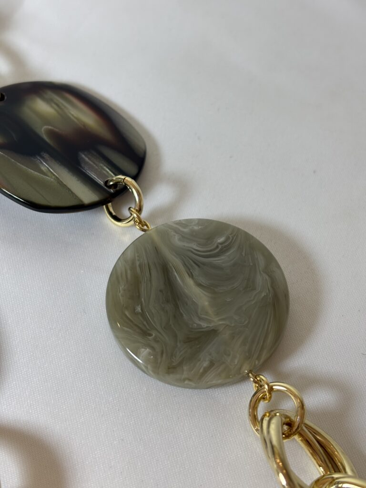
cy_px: 244
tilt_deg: -58.3
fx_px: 733
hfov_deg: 28.0
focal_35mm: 52
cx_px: 183
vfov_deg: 36.8
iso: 32
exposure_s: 1/100
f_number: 1.6
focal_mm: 5.96
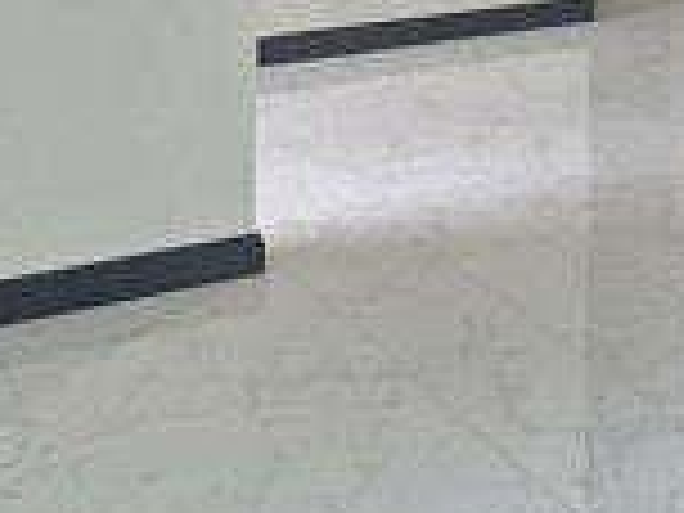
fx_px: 1917
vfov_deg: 13.9
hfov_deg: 19.7
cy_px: -360
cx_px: 670
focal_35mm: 97
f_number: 1.7
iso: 125
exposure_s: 1/120
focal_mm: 6.3
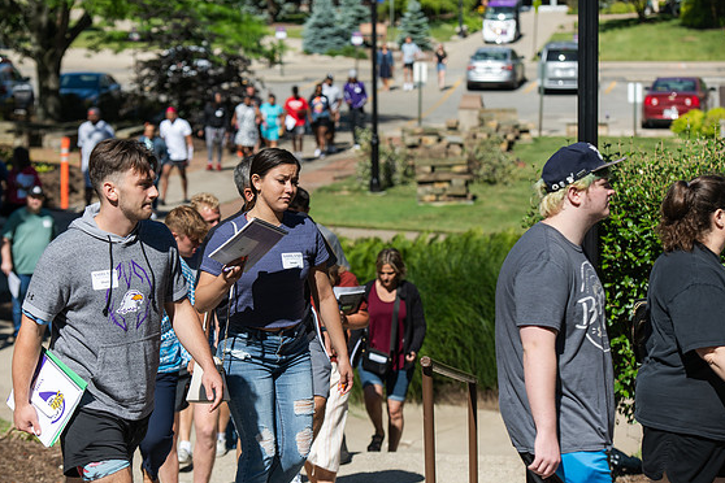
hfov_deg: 19.3
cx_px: 359
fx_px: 2135
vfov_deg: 12.9
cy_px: 234
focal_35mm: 106
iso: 100
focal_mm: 102
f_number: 4.5
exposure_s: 1/800
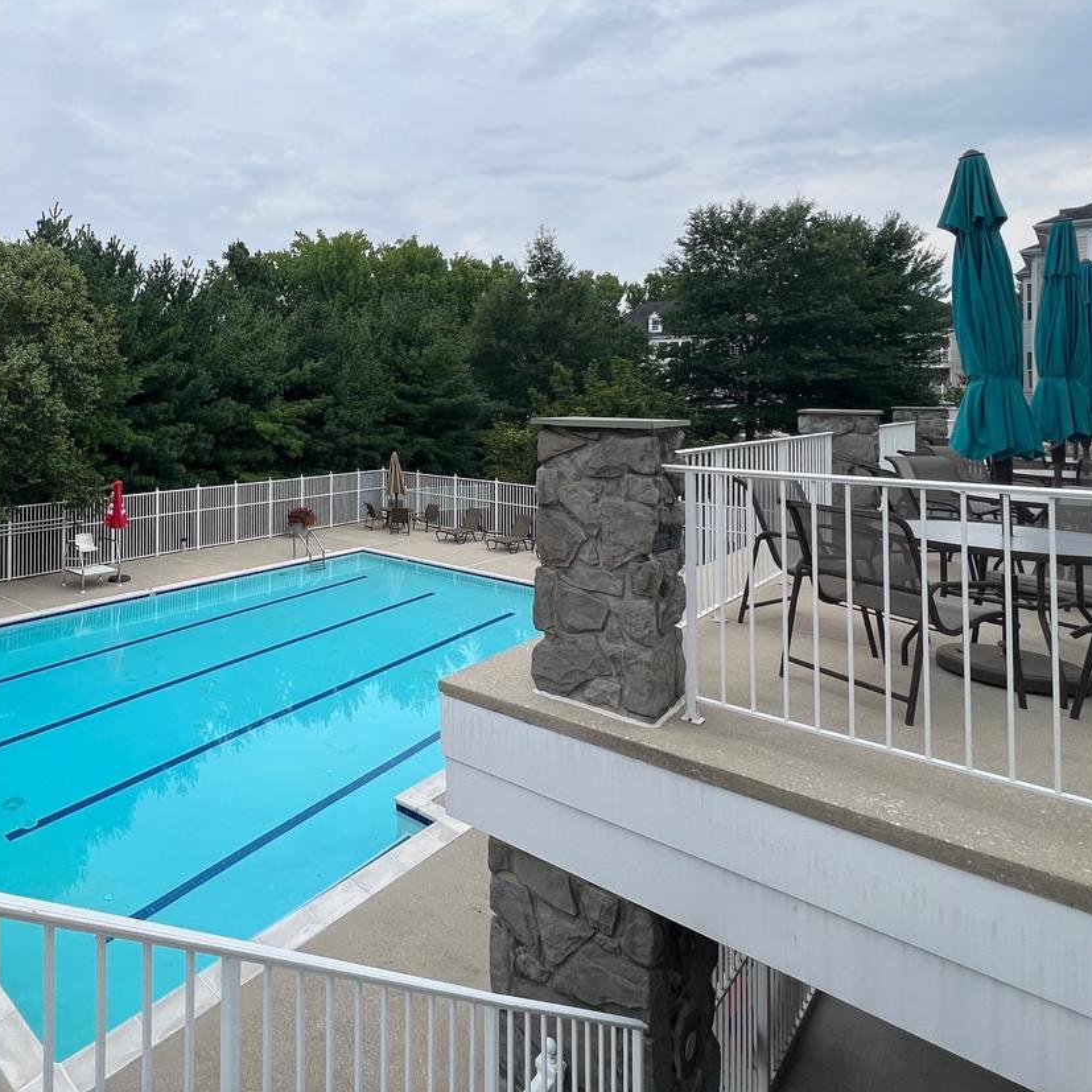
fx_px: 714
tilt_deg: +0.0
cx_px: 242
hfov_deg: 68.7
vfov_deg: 73.0
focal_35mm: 20
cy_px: 380
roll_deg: -0.7
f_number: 1.8
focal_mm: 1.57
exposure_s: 1/737
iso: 32
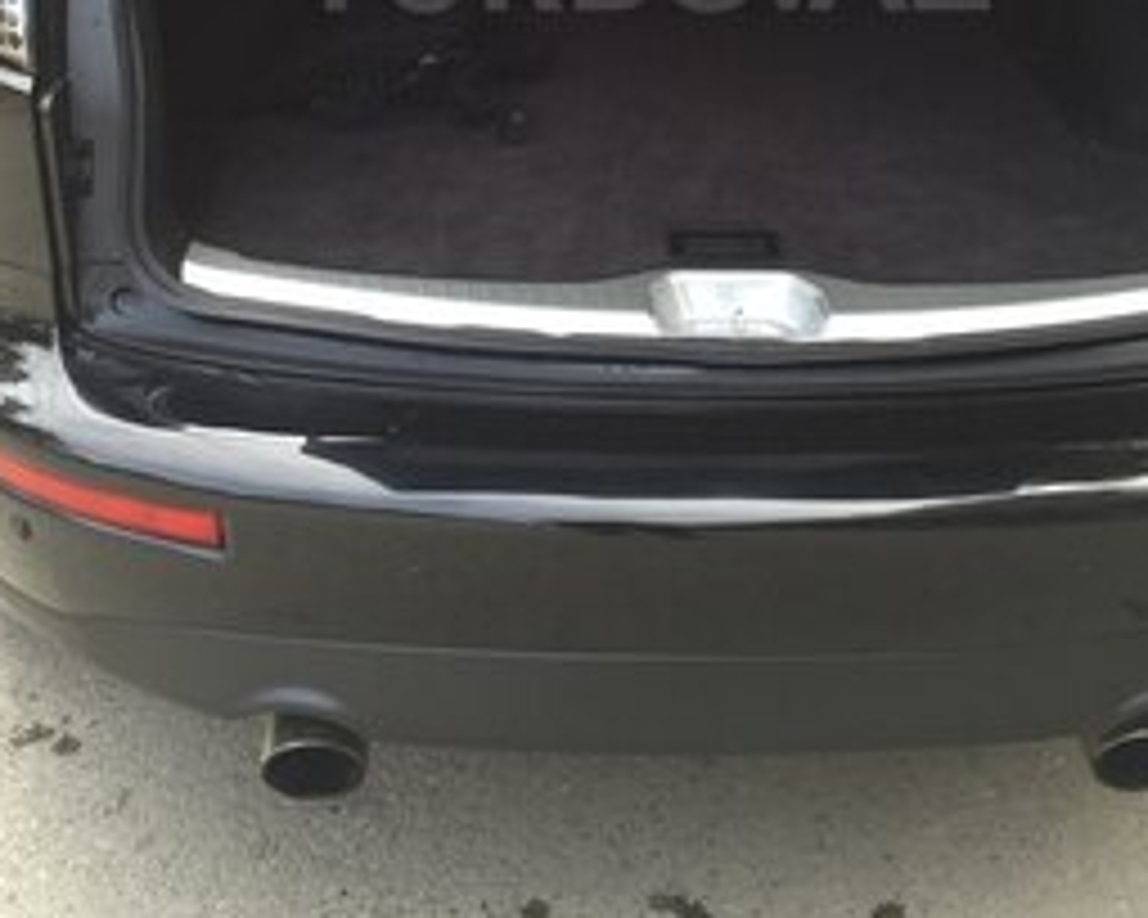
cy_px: -40
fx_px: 1869
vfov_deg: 25.9
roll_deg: +1.0
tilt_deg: -15.1
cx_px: 644
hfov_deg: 34.1
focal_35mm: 55
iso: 32
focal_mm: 4.15
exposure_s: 1/107
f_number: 2.2
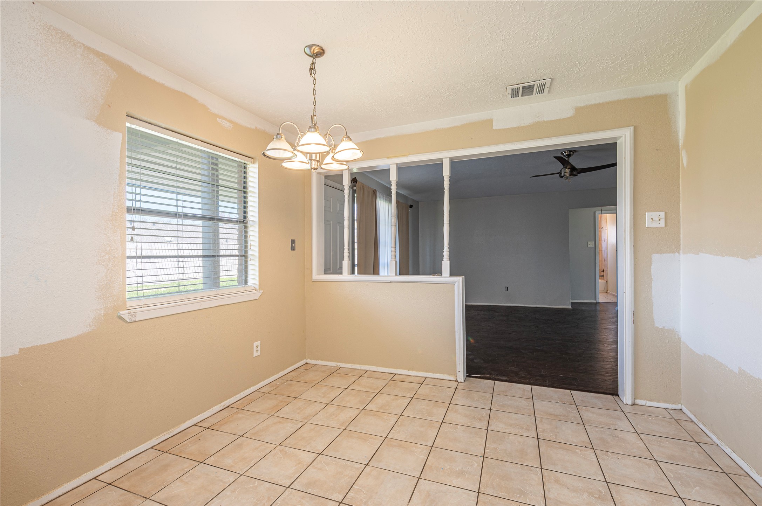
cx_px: 381
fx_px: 338
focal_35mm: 16
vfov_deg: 73.6
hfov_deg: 96.8
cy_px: 253
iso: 100
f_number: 9
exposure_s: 1/6
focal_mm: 16
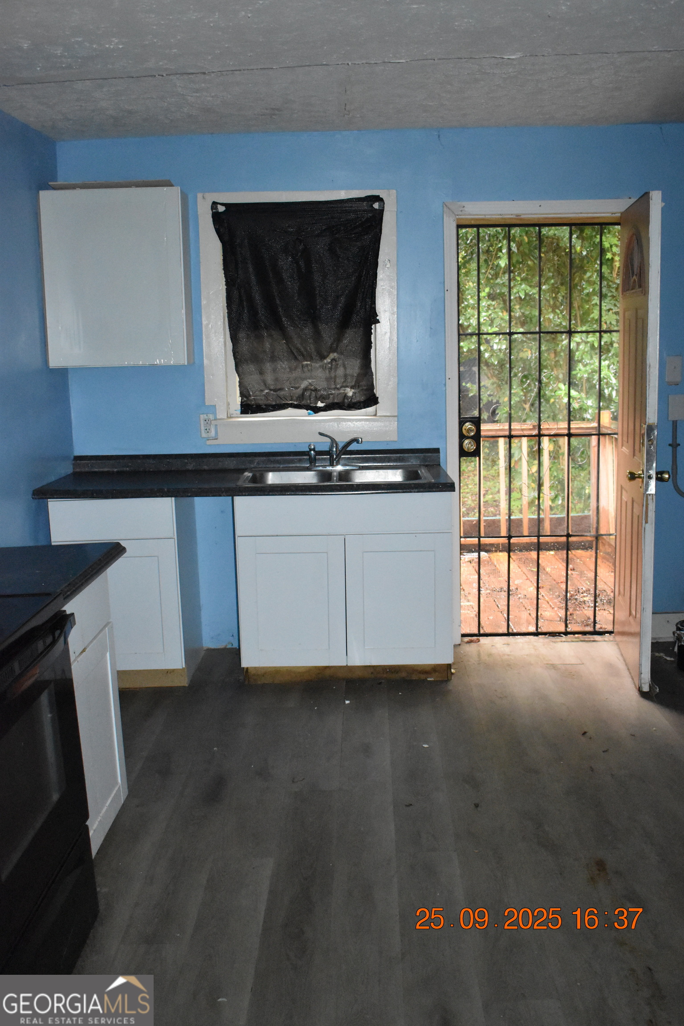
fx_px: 983
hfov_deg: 38.4
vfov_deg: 55.1
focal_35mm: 34
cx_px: 342
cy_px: 513
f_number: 3.8
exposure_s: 1/60
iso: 6400
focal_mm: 23
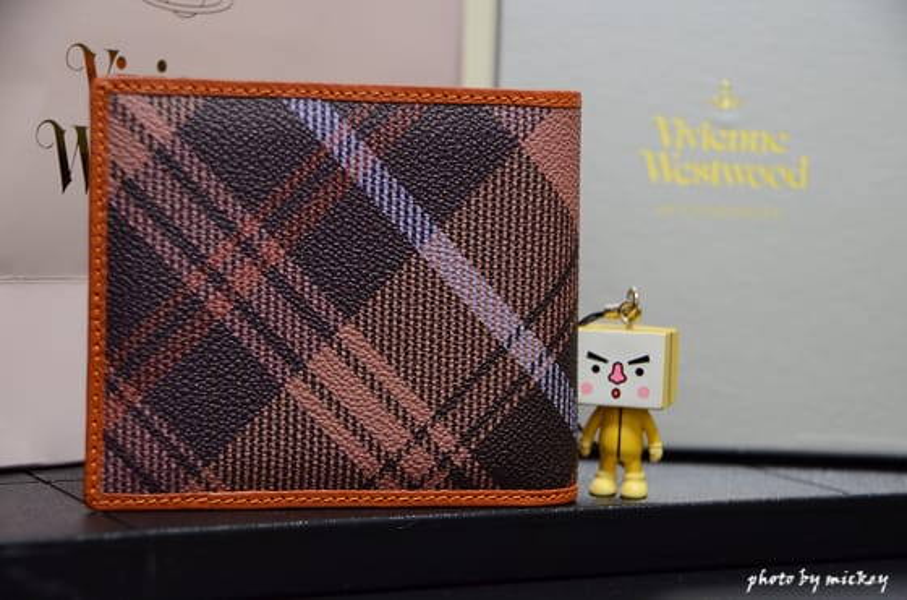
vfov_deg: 15.1
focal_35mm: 90
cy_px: 300
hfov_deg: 22.7
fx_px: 2261
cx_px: 454
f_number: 5
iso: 1600
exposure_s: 1/25
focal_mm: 60
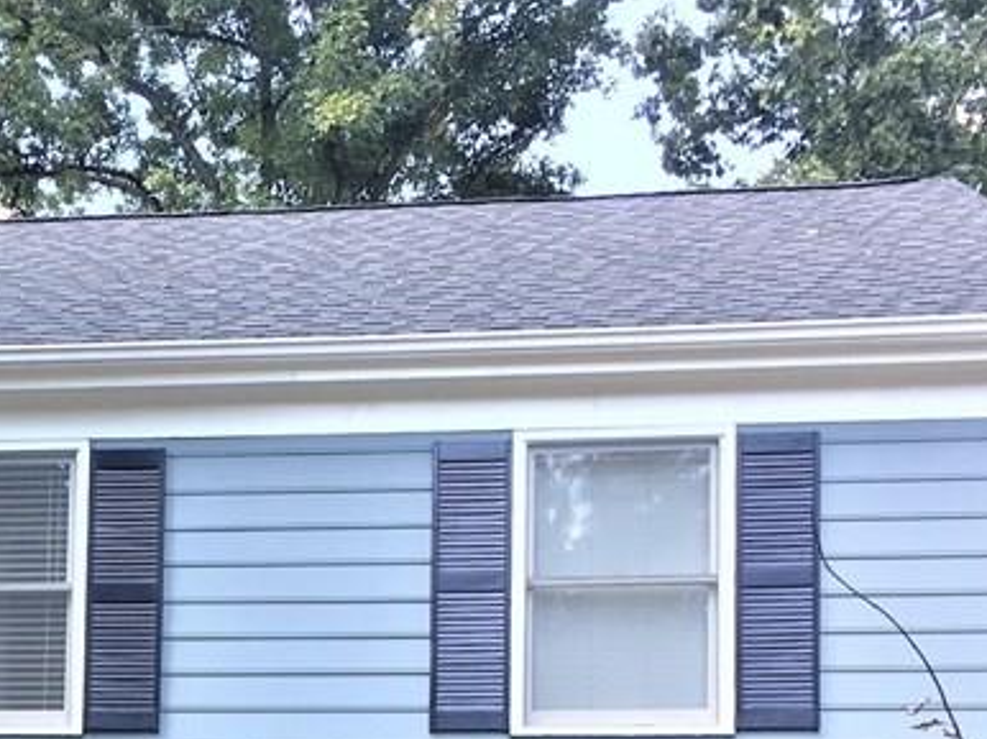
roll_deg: -1.2
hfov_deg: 24.6
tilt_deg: +5.6
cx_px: 102
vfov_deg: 18.0
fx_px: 2194
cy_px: 918
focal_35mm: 77
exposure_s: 1/120
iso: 25
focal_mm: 4.15
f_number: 2.2
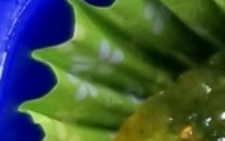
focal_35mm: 221
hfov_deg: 8.3
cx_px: 622
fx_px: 1356
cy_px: 84
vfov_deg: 6.0
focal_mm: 4.3
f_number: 1.7
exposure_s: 1/40
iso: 160
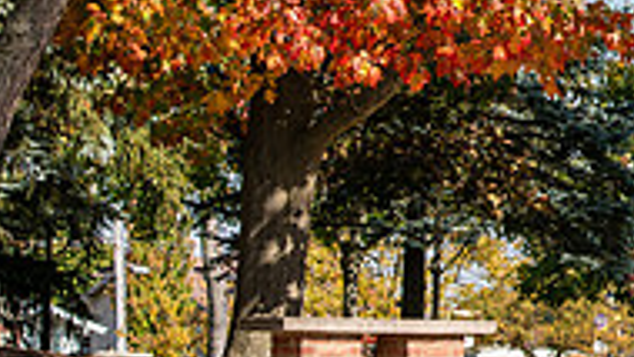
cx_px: 864
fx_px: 3767
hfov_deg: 9.4
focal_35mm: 224
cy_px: 2
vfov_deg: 5.4
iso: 160
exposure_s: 1/400
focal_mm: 70
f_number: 6.3
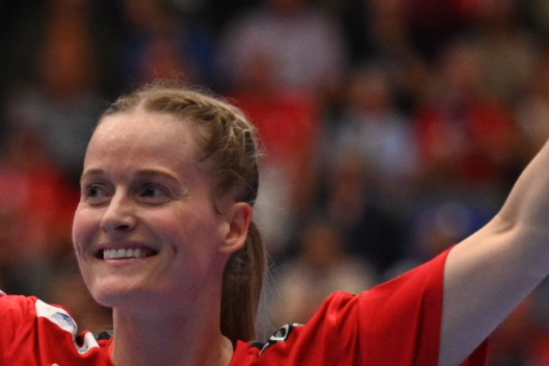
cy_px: 194
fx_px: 10522
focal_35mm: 690
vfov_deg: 2.0
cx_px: 195
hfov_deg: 3.0
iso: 2500
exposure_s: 1/1250
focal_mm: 150
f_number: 3.2
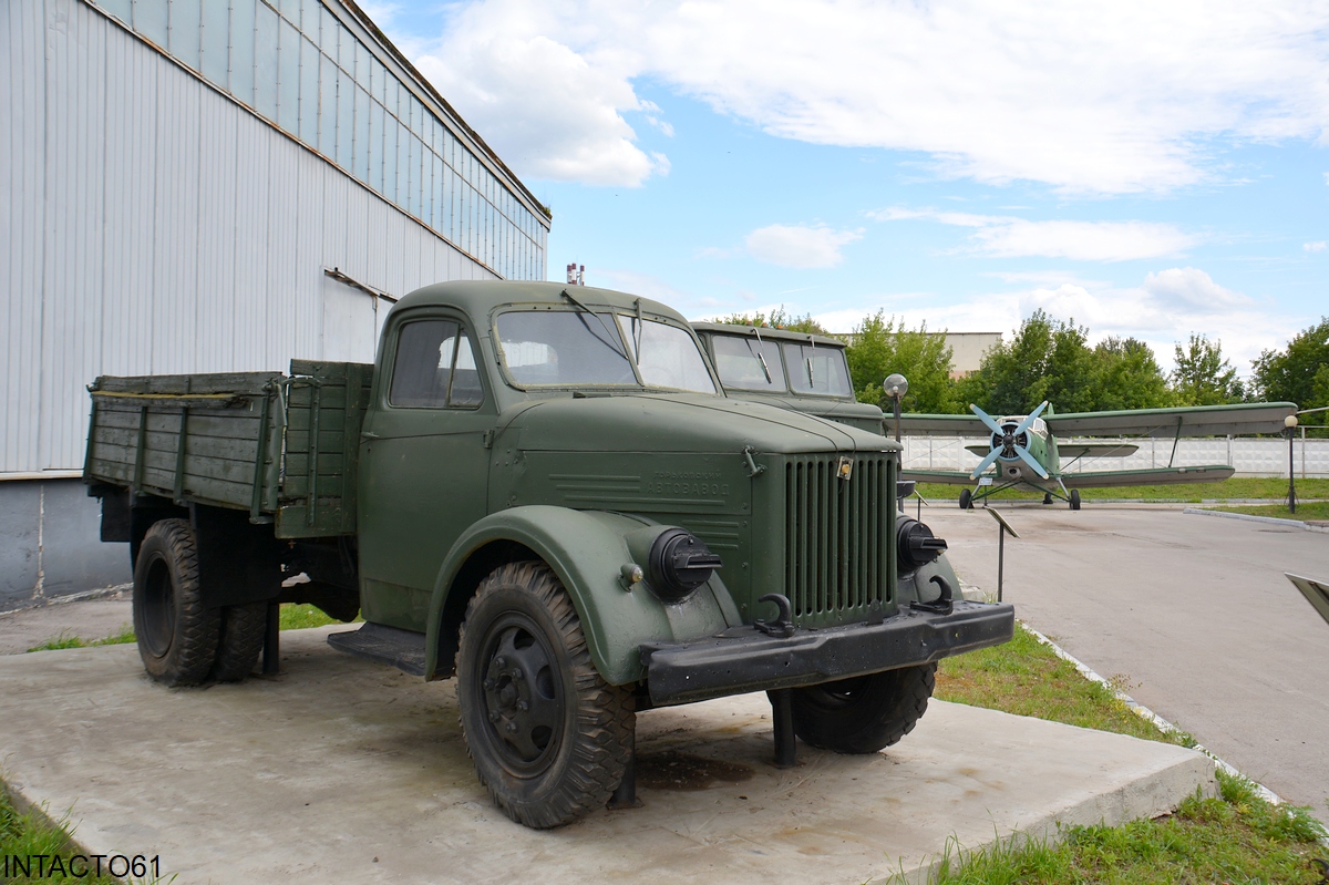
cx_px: 664
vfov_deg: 39.9
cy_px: 442
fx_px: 1218
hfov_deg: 57.2
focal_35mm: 33
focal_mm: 22
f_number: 8
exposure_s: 1/250
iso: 140
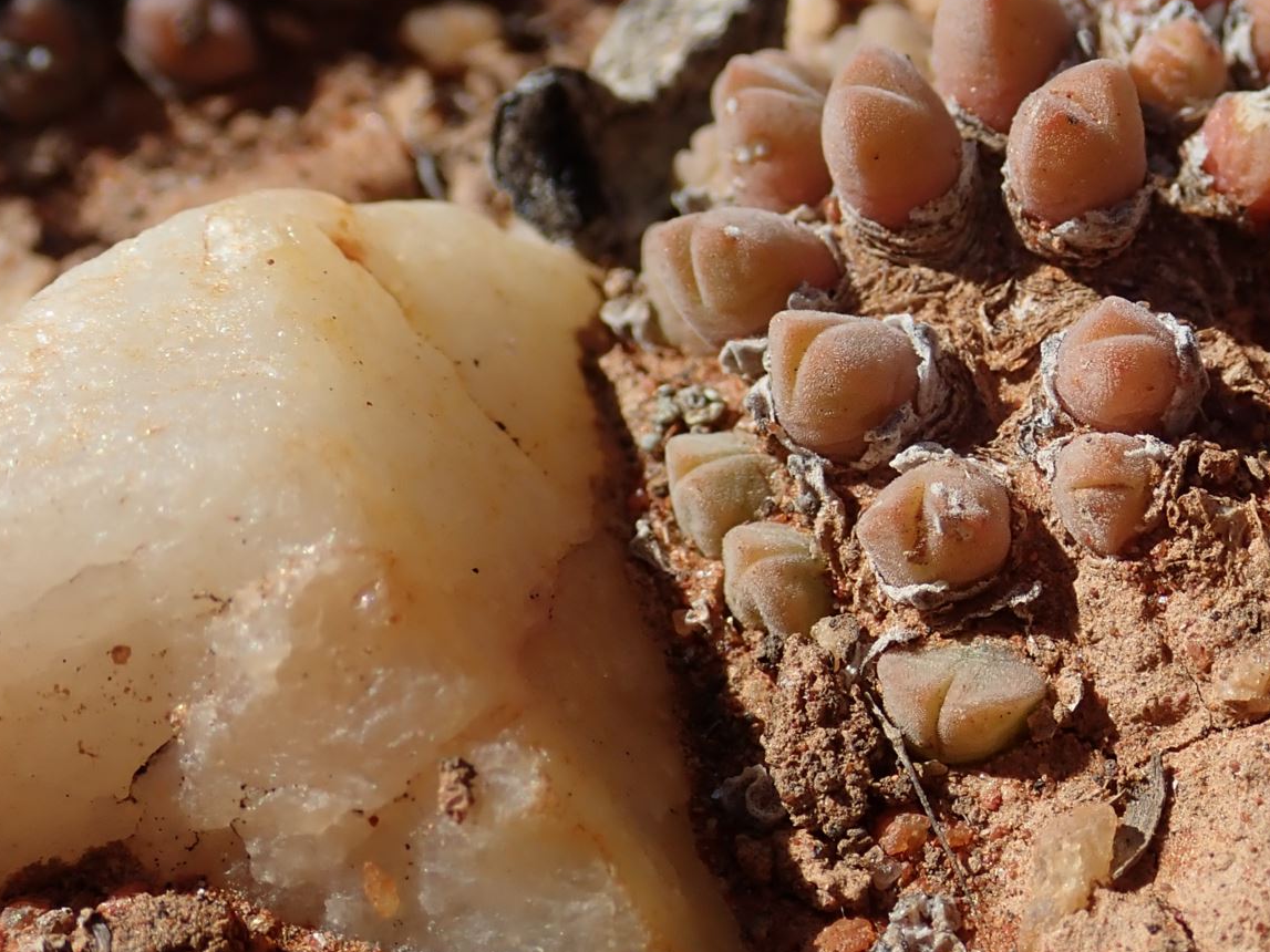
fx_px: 2751
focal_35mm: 75
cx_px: 1099
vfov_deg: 19.6
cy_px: 353
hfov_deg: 25.3
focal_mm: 7.86
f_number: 4
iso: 100
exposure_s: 1/1000
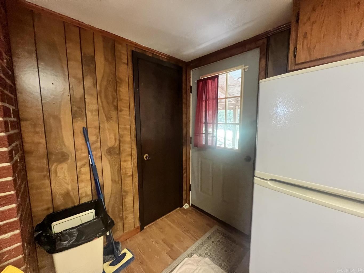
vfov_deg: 89.9
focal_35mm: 13
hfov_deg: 106.2
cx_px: 182
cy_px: 136
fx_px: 137
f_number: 1.8
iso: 1000
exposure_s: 1/60
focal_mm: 1.57
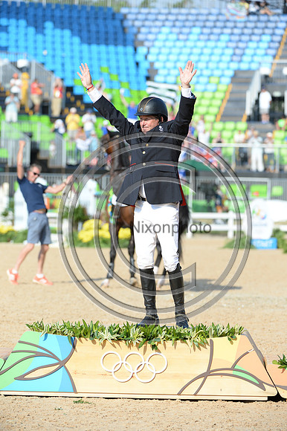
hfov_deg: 6.5
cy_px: 216
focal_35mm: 210
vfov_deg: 9.8
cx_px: 144
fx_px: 2514
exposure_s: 1/1250
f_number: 5.6
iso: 400
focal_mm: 210
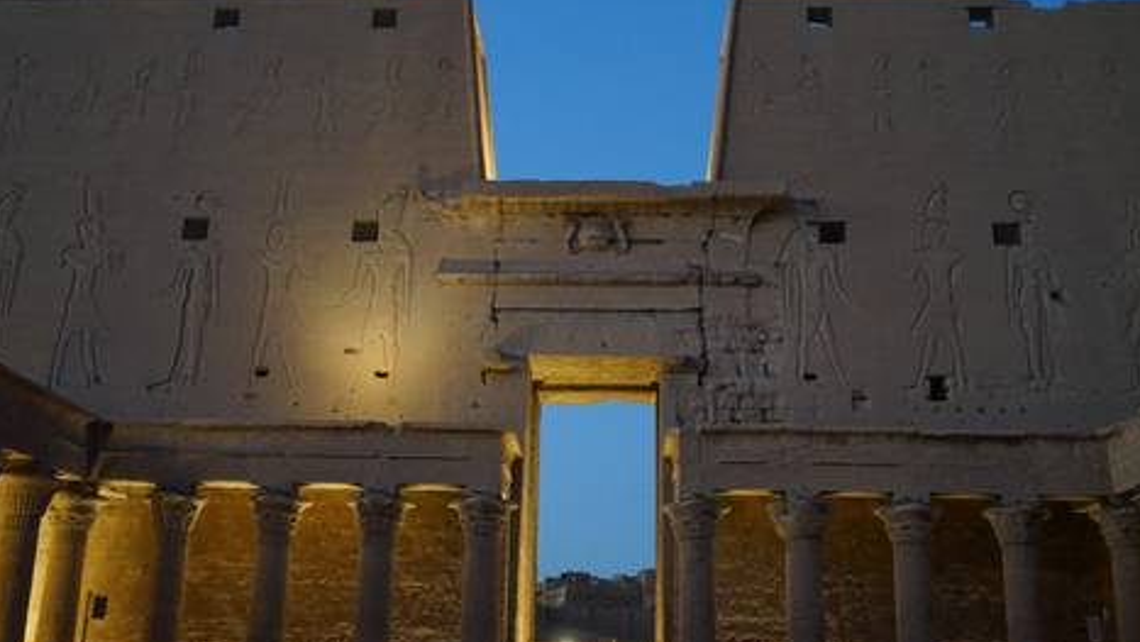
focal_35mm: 42
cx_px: 579
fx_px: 1270
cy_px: 289
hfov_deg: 48.3
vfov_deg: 28.4
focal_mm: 39
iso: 6400
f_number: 5
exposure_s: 1/80
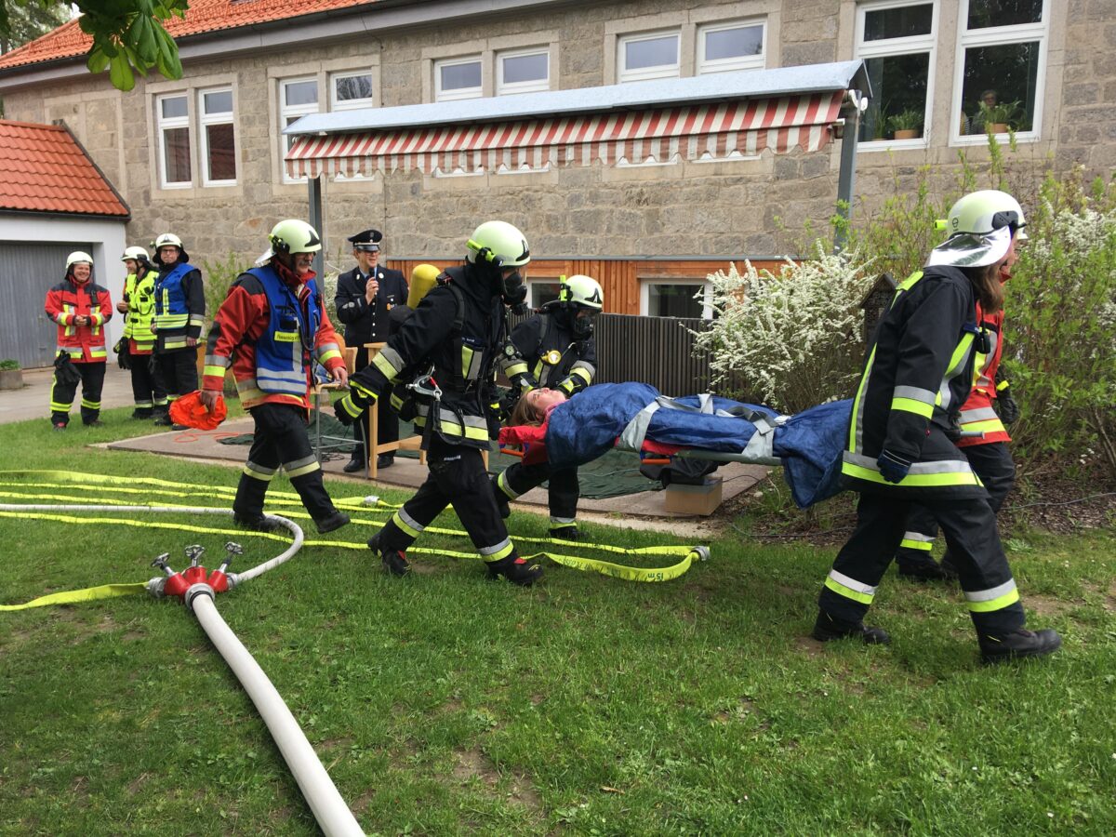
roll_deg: +1.7
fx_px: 935
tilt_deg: -6.4
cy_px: 418
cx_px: 558
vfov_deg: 48.2
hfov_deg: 61.7
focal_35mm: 29
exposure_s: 1/306
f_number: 2.2
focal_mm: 4.15
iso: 25
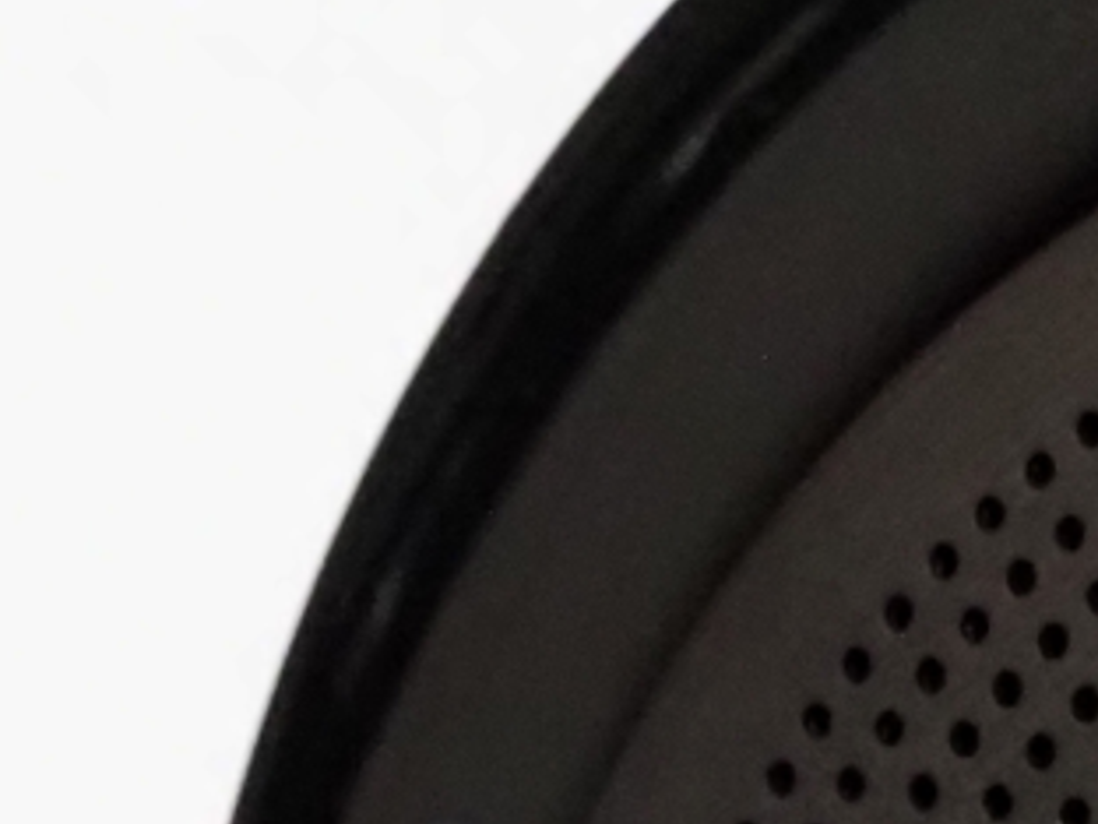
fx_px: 23441
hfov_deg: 2.7
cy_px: 1521
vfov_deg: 2.0
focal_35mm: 739
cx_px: 1844
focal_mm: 60
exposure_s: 1/60
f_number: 5.6
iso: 6400
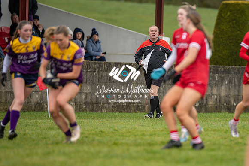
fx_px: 3201
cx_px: 178
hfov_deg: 4.5
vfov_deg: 3.0
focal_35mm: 463
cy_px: 104
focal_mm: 300
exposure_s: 1/1000
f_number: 2.8
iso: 560
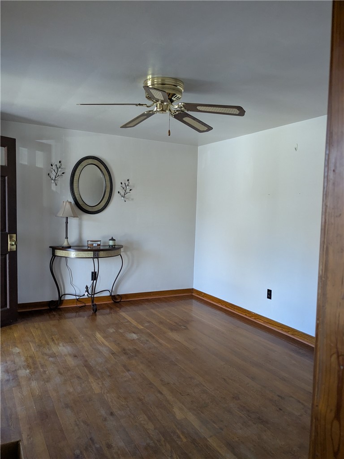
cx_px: 172
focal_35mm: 27
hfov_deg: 51.4
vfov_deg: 65.3
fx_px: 358
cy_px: 230
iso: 357
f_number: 1.73
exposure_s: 1/120
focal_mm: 4.38
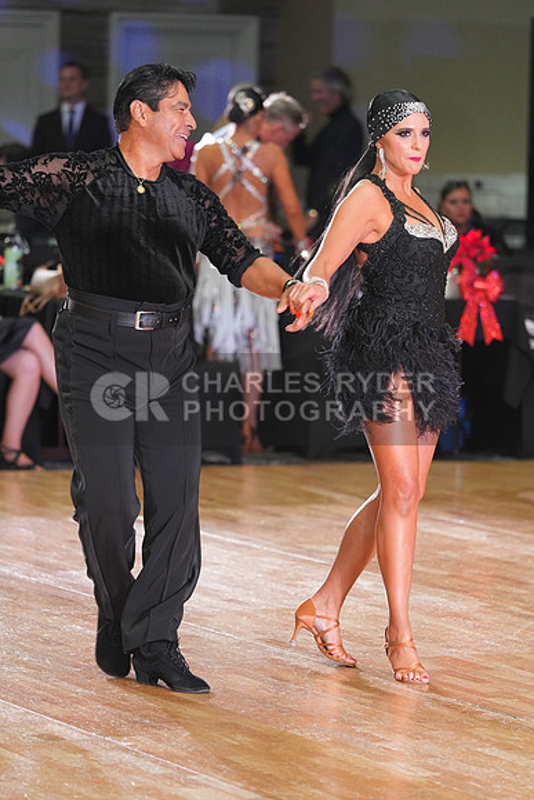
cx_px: 267
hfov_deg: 7.8
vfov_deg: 11.6
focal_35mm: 177
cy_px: 400
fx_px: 3936
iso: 2500
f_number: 4
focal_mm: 177
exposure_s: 1/200
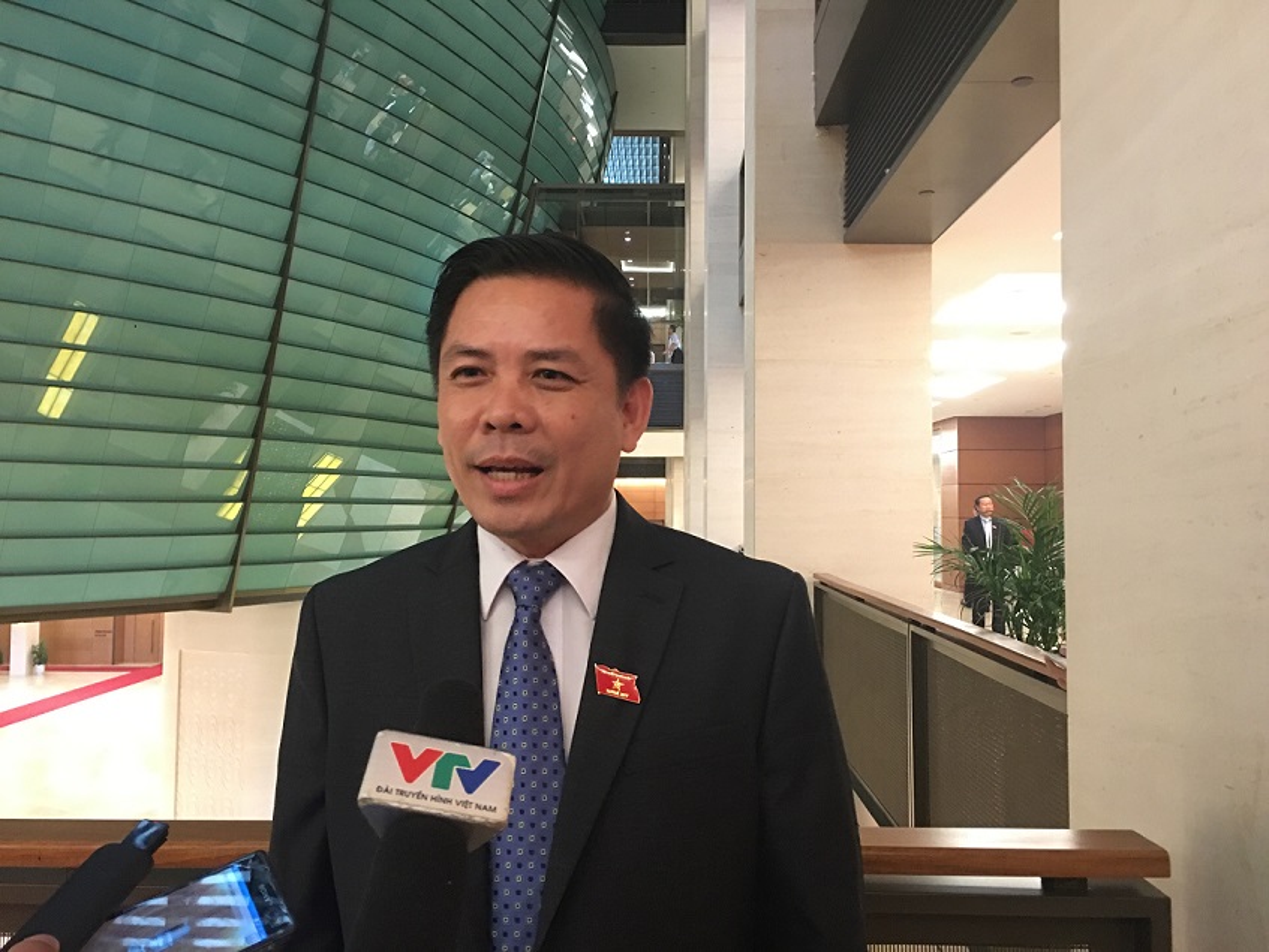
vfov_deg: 48.3
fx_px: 1064
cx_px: 634
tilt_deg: +2.8
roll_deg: +0.1
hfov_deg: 61.6
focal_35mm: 29
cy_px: 476
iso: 160
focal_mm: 4.15
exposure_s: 1/8
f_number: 2.2
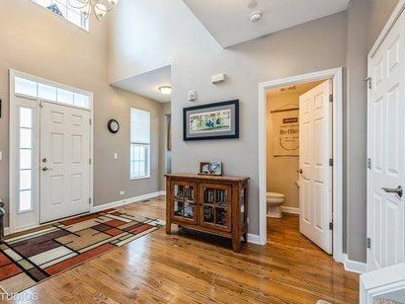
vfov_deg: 71.6
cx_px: 170
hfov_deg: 87.0
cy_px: 155
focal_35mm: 18
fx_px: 211
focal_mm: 16
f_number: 9.5
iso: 200
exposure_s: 1/8
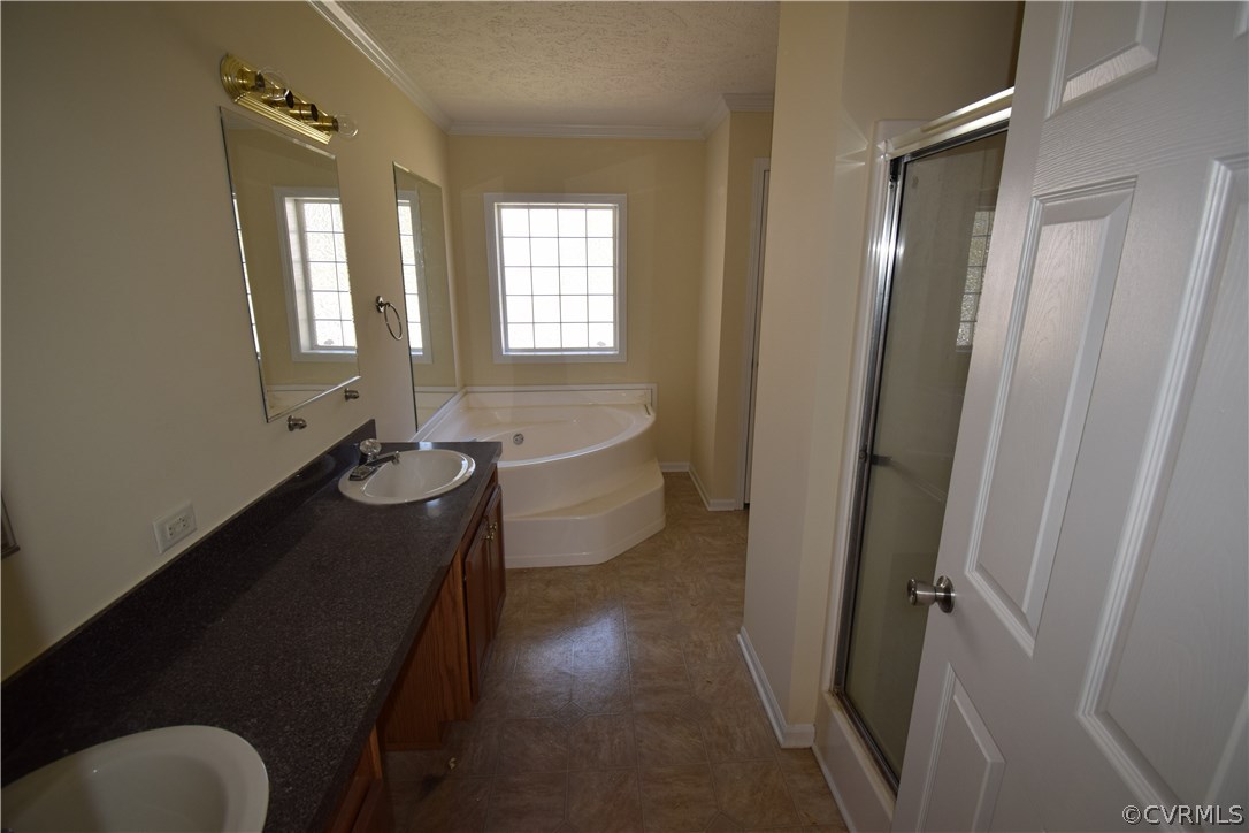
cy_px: 416
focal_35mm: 15
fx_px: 520
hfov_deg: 100.4
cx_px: 624
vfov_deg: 77.3
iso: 400
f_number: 5.6
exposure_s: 1/125
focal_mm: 10
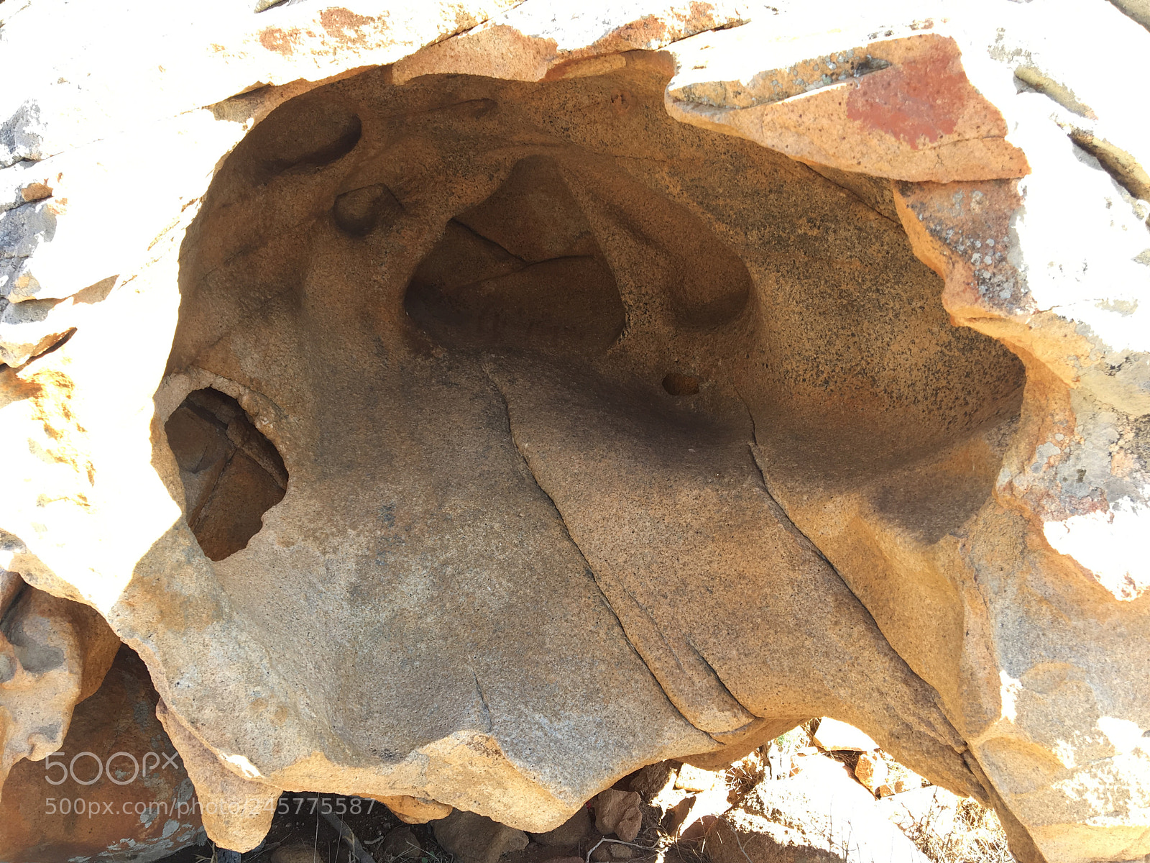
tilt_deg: -2.9
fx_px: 963
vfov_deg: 48.2
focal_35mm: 29
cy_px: 432
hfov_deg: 61.7
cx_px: 575
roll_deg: -5.6
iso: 25
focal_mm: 4.15
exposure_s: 1/153
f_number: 2.2
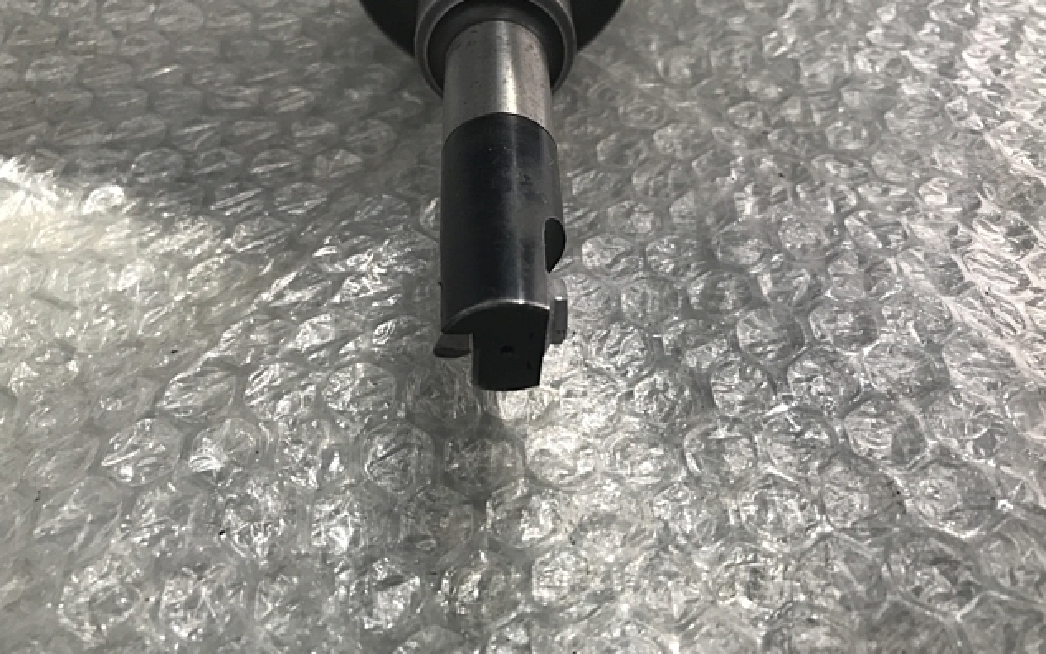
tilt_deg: -45.9
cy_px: 277
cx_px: 521
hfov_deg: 62.9
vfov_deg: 41.7
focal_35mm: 30
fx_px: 855
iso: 20
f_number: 1.8
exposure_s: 1/40
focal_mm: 3.99
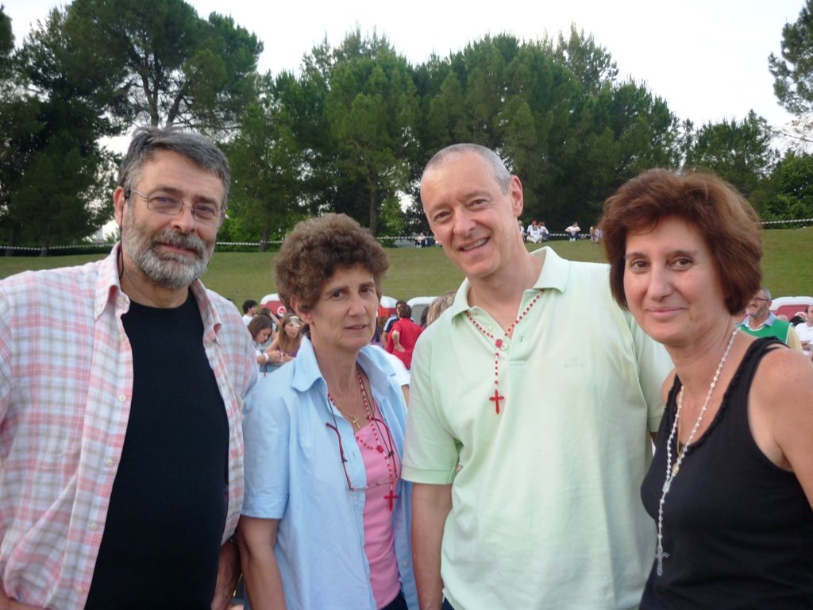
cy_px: 305
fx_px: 775
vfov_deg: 42.9
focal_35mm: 33
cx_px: 406
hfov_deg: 55.4
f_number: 2.8
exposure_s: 1/60
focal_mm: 5.5
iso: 80
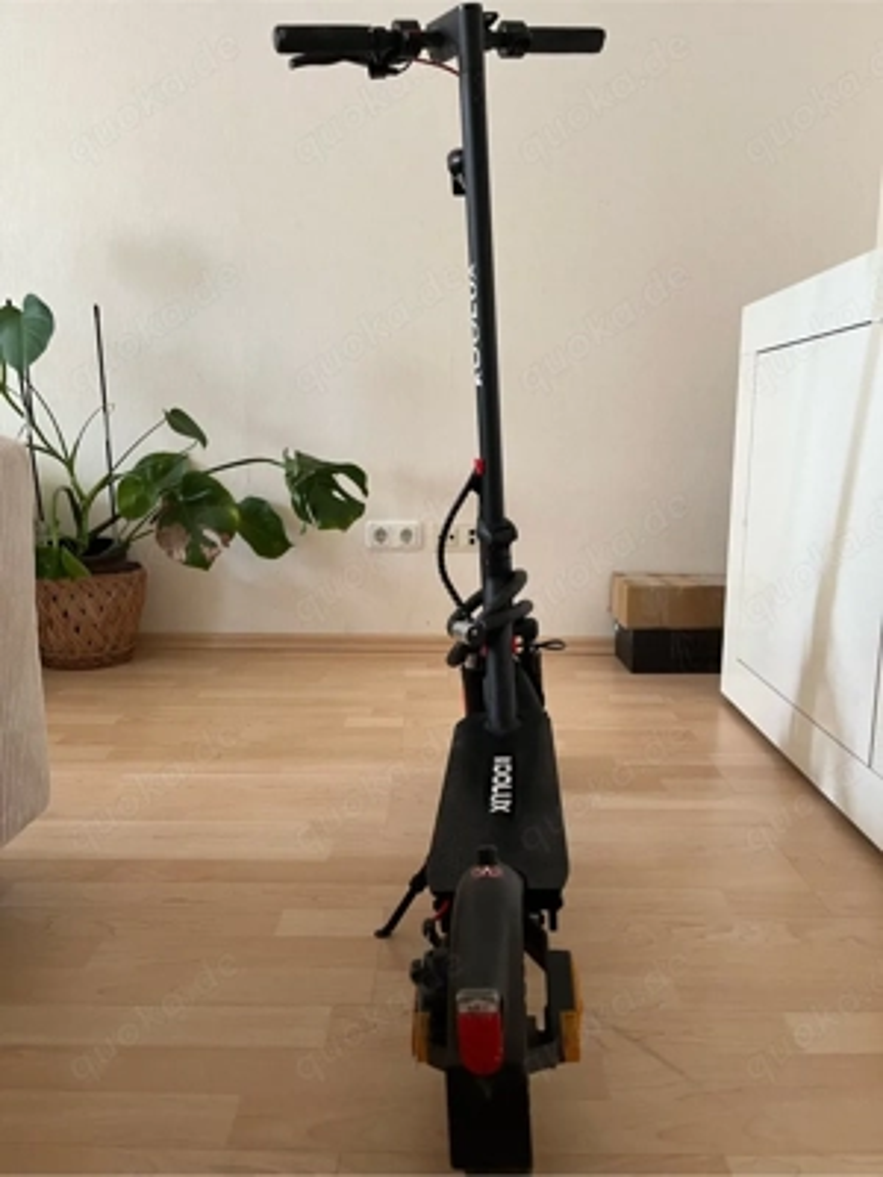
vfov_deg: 67.3
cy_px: 588
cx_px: 442
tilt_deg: -9.7
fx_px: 884
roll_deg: -0.2
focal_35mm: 26
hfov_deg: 53.1
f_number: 1.6
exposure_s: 1/81
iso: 125
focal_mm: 5.1
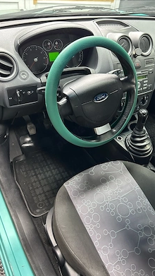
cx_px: 93
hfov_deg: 40.0
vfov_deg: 66.1
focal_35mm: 29
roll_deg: -12.6
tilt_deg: -42.5
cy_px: 140
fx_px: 212
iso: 500
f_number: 1.5
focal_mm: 5.7
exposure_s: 1/60
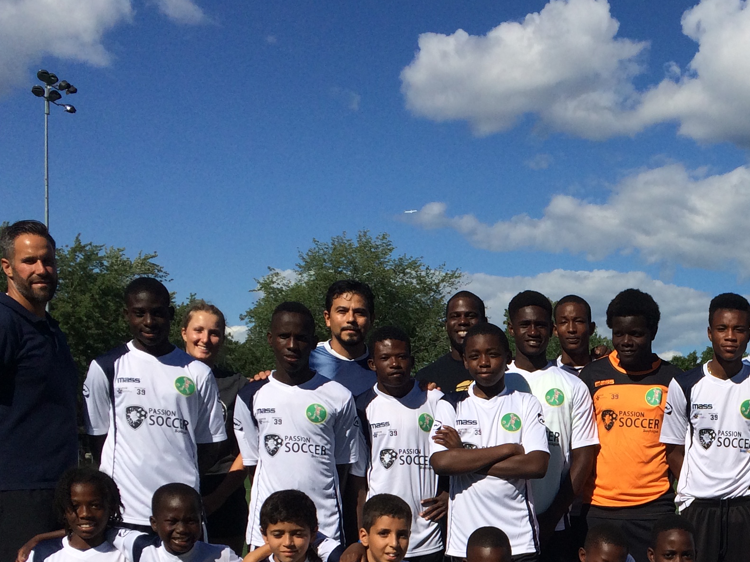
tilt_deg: -5.5
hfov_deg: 30.6
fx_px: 1300
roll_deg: -0.6
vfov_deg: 23.5
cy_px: 549
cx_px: 688
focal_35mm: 60
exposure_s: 1/5128
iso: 32
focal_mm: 4.15
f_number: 2.2
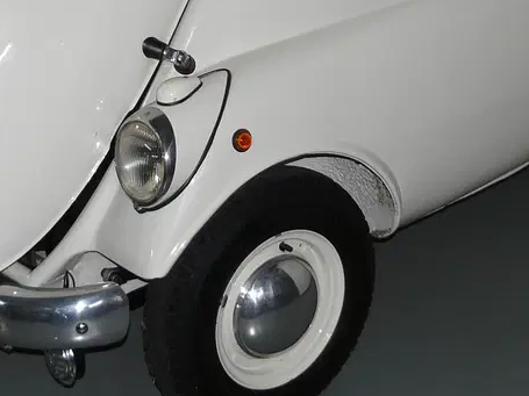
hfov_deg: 20.6
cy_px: -22
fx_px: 1451
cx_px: 203
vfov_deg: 15.2
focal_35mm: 95
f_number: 2.8
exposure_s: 1/30
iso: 100
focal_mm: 6
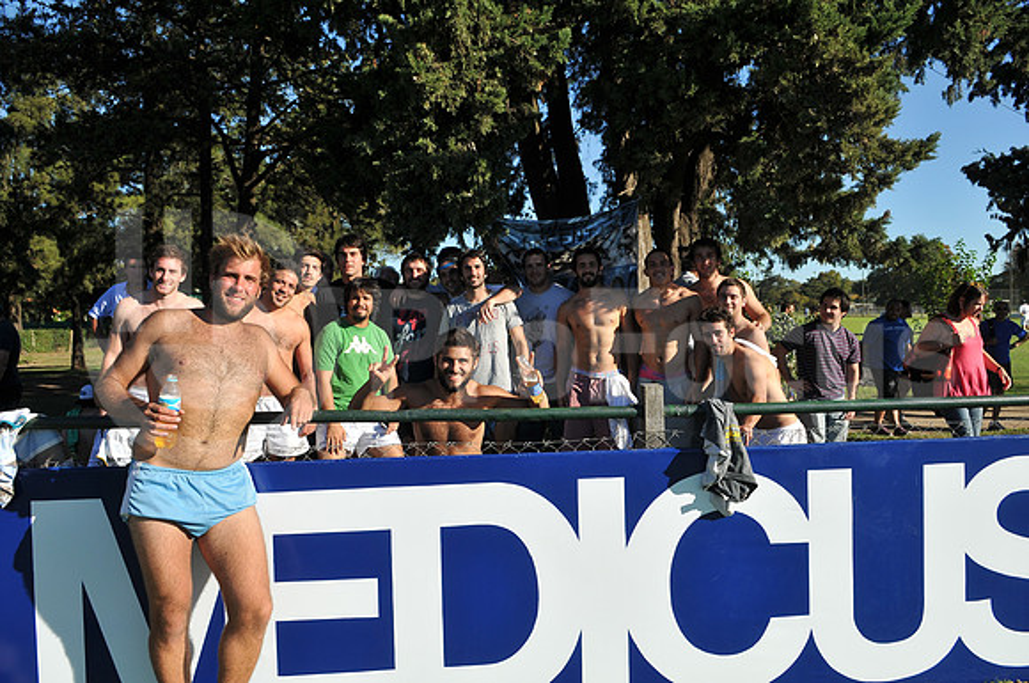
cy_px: 342
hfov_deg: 70.5
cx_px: 514
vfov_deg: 50.3
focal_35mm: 26
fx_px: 728
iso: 200
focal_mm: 17
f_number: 5.6
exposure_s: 1/1000
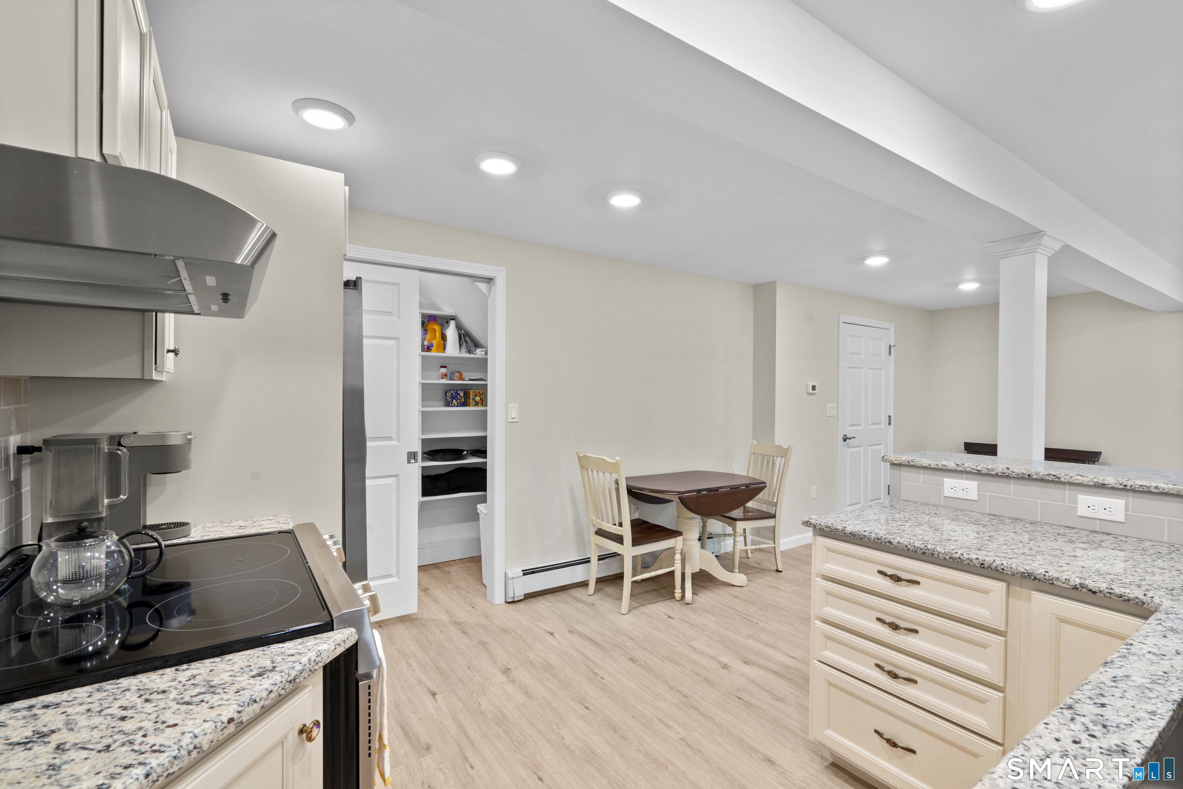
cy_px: 394
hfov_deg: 96.7
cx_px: 592
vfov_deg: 73.7
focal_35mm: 16
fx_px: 526
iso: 250
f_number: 9
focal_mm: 16
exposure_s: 1.3
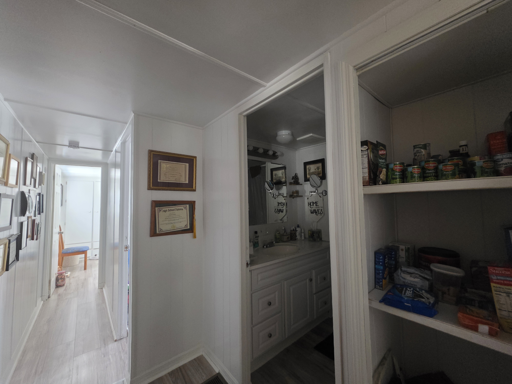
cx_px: 256
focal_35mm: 13
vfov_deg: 89.9
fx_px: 192
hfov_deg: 106.2
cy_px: 192
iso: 1000
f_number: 1.9
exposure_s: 1/60
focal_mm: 2.2
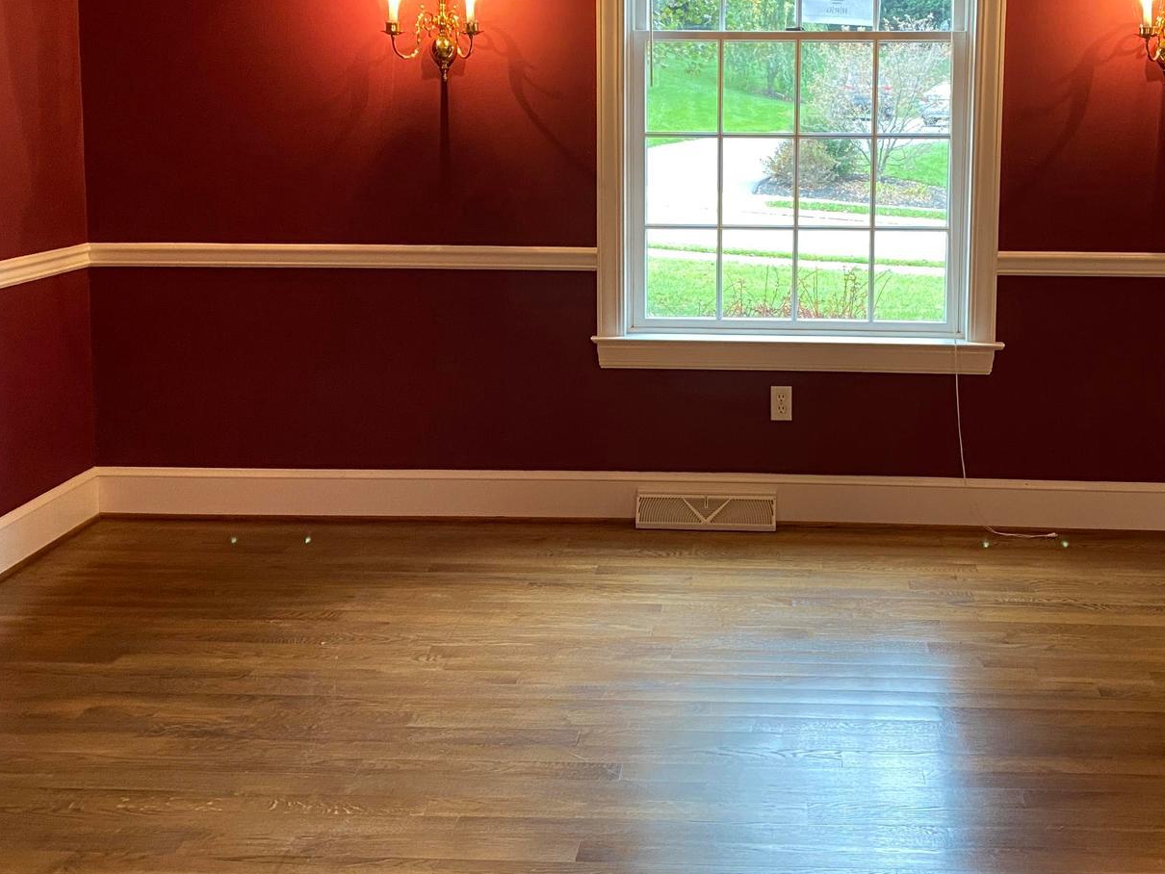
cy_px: 278
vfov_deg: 32.6
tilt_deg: -6.6
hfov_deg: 42.7
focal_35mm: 44
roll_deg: -0.4
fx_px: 1481
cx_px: 715
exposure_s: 1/60
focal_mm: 4.25
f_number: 1.8
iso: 250
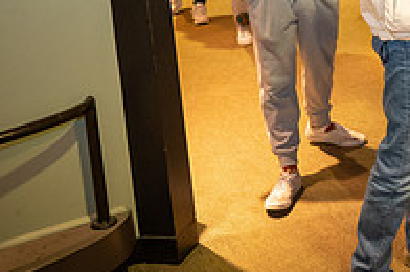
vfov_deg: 18.2
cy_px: -48
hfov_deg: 25.7
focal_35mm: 71
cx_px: 485
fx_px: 807
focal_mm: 24
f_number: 5
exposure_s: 1/30
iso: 4000
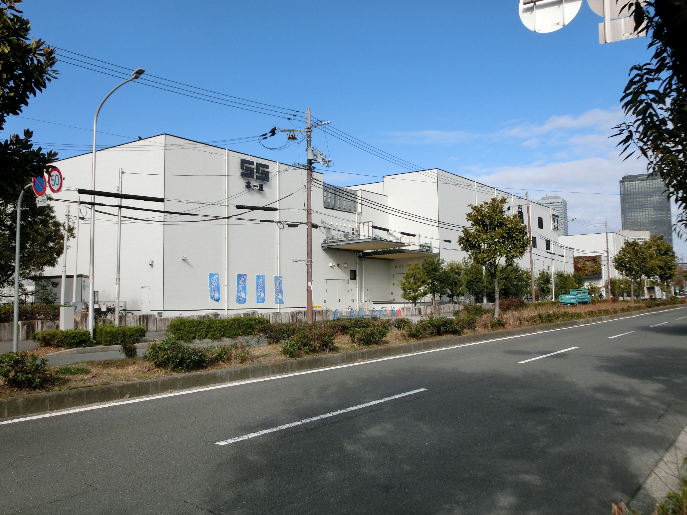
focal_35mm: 33
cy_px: 258
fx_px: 655
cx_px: 344
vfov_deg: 42.9
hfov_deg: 55.4
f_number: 9.4
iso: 80
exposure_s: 1/200
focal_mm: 5.93
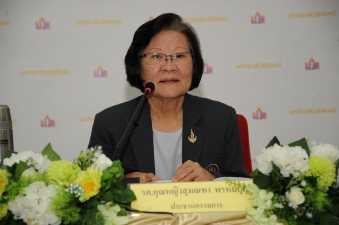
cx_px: 170
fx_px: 1054
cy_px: 112
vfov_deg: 12.2
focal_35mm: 112
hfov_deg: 18.3
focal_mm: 112
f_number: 5.6
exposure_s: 1/60
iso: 400
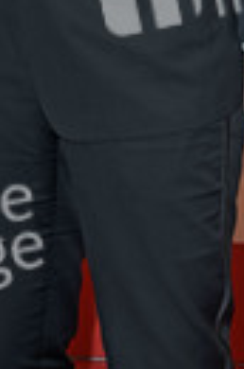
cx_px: -20
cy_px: -173
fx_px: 1635
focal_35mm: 160
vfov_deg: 12.3
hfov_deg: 8.5
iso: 400
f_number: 6.3
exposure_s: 1/250
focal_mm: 52
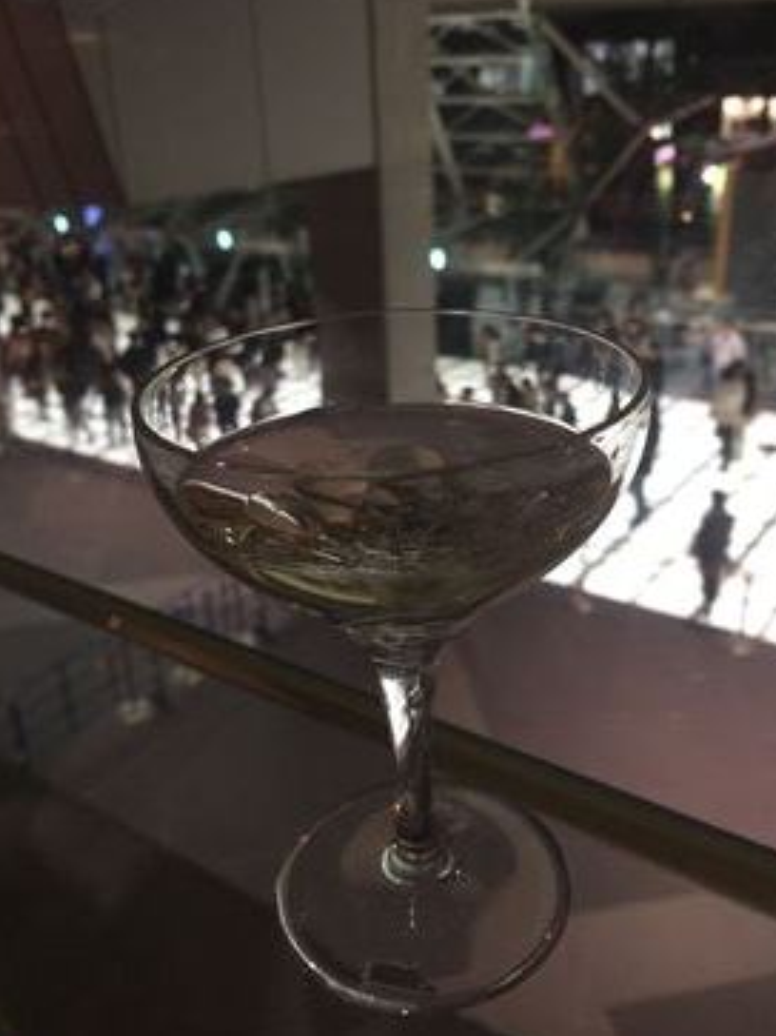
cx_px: 402
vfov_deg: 56.8
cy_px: 505
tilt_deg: -24.6
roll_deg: +4.0
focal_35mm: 32
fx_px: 957
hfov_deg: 44.1
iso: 250
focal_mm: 4.15
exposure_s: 1/30
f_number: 2.2
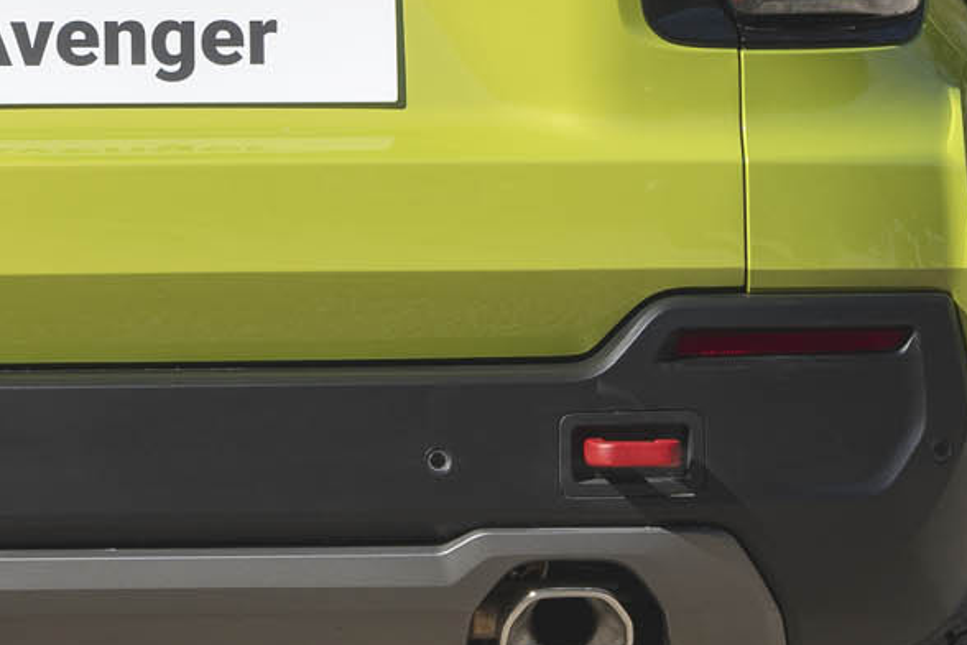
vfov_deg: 4.4
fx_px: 8434
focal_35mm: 314
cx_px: 86
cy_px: -308
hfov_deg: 6.5
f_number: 7.1
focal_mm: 57
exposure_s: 1/400
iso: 64
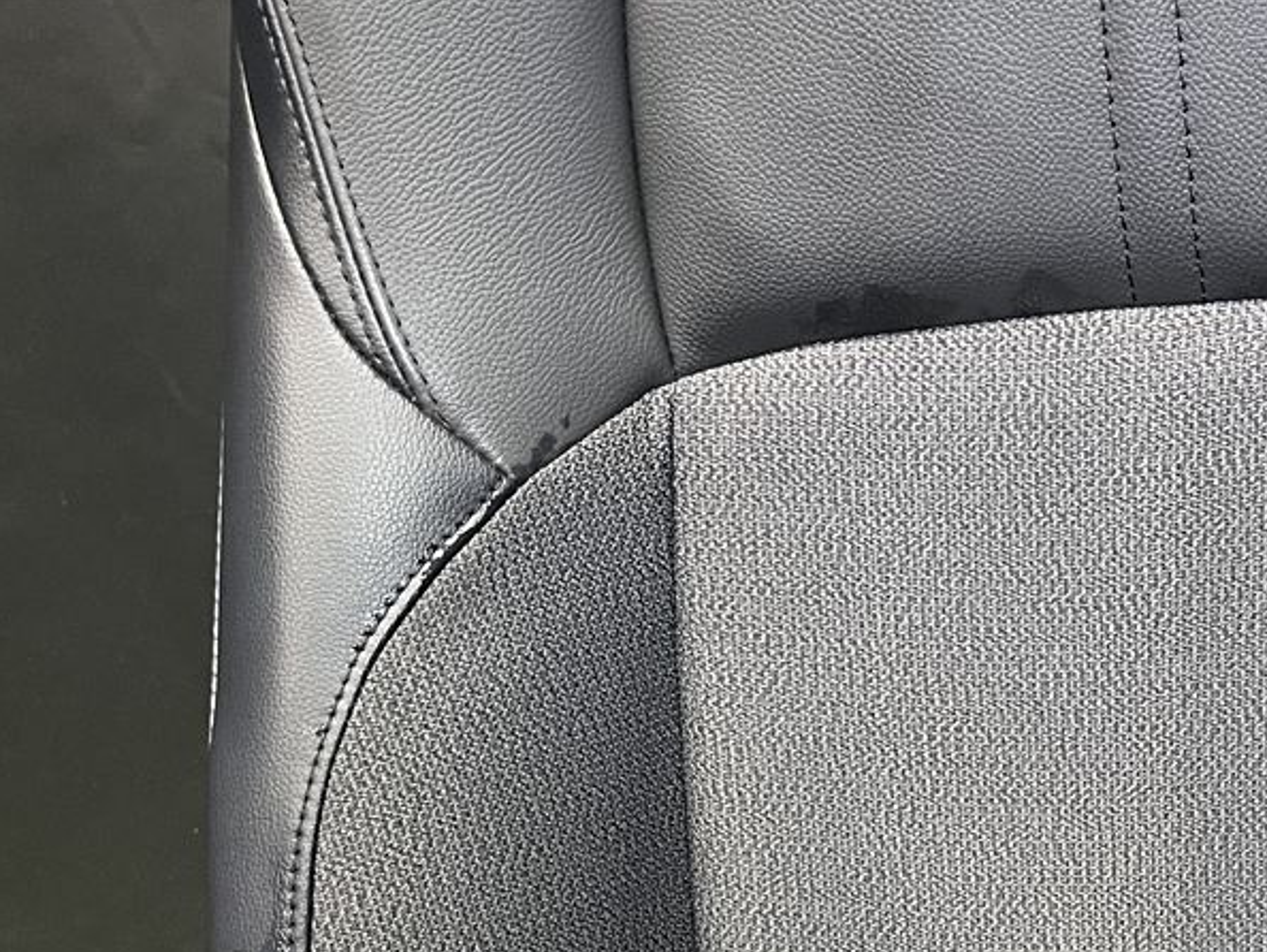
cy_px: 1016
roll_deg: +6.6
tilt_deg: -31.9
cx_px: 1103
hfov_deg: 32.9
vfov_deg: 24.6
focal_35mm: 56
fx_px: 2051
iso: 500
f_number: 1.6
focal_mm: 5.1
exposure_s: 1/50
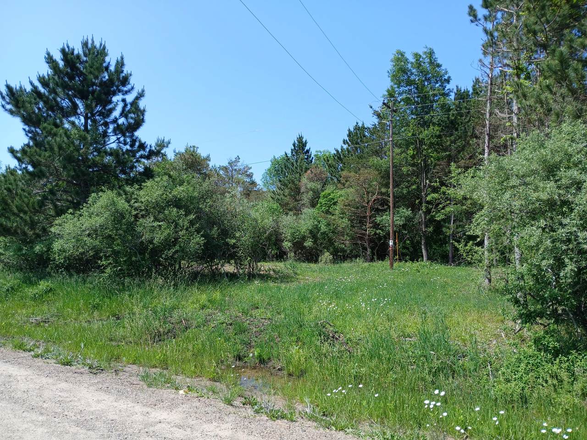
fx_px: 441
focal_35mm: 26
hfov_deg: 67.3
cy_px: 220
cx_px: 294
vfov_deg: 53.1
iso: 20
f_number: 1.8
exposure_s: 1/383
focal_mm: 3.98
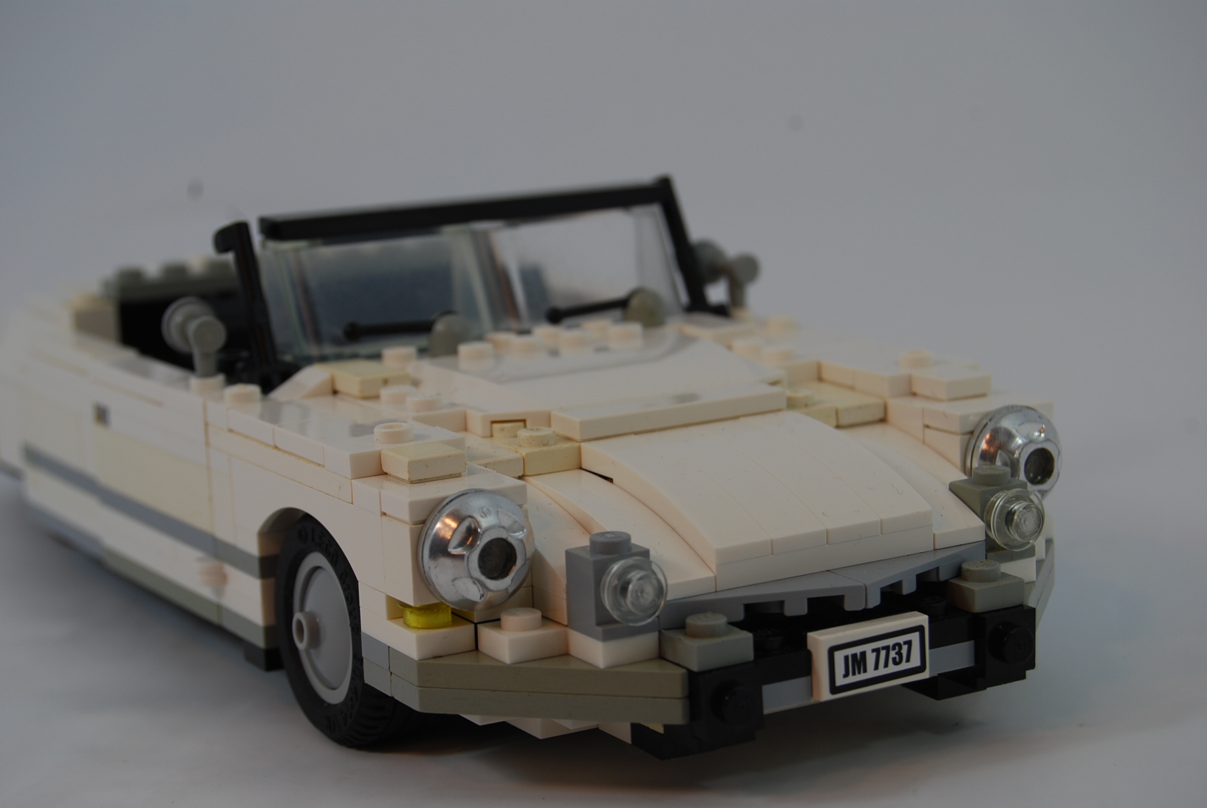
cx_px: 604
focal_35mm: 82
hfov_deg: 24.6
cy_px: 404
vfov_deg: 16.6
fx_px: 2769
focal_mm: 55
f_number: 8
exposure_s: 1/60
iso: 100
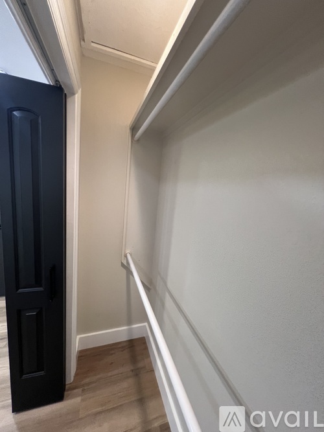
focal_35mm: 13
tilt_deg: -8.9
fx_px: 162
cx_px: 162
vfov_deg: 106.2
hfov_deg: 89.9
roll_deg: -4.8
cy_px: 216
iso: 200
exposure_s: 1/60
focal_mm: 1.57
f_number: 1.8
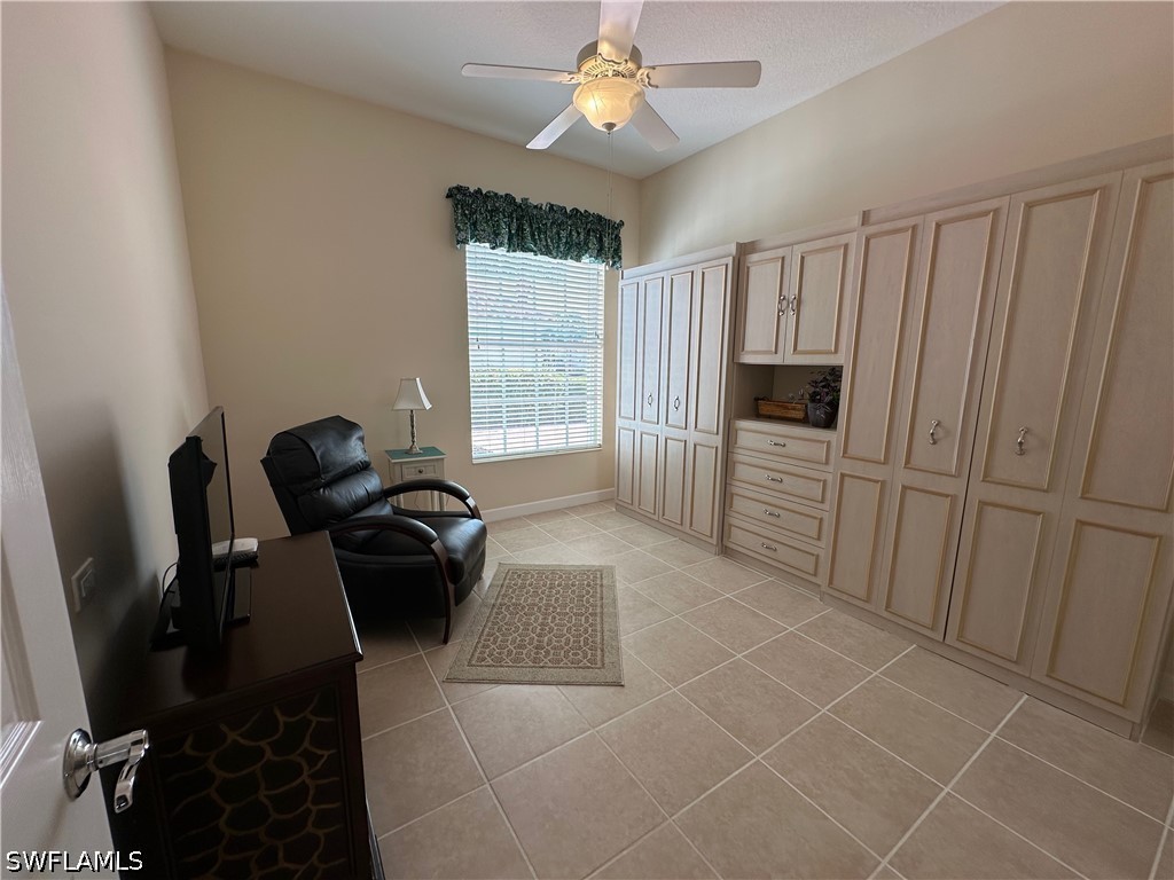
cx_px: 587
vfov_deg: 85.7
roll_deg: -0.9
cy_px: 440
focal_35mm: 14
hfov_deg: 102.1
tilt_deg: -10.2
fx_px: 475
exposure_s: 1/120
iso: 40
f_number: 2.2
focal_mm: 2.22
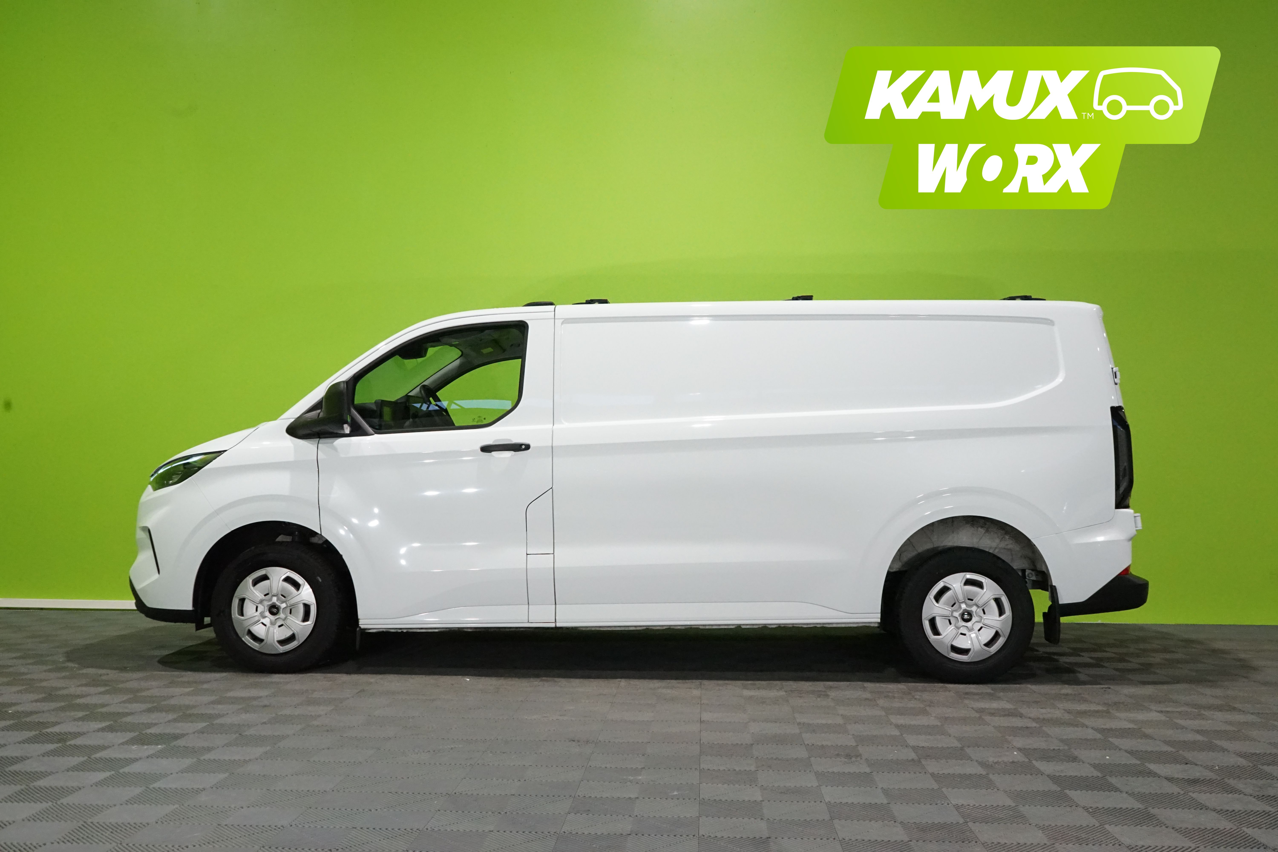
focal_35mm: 33
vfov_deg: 40.0
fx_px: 1171
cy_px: 426
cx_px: 639
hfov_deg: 57.2
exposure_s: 1/125
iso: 6400
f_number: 10
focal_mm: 33
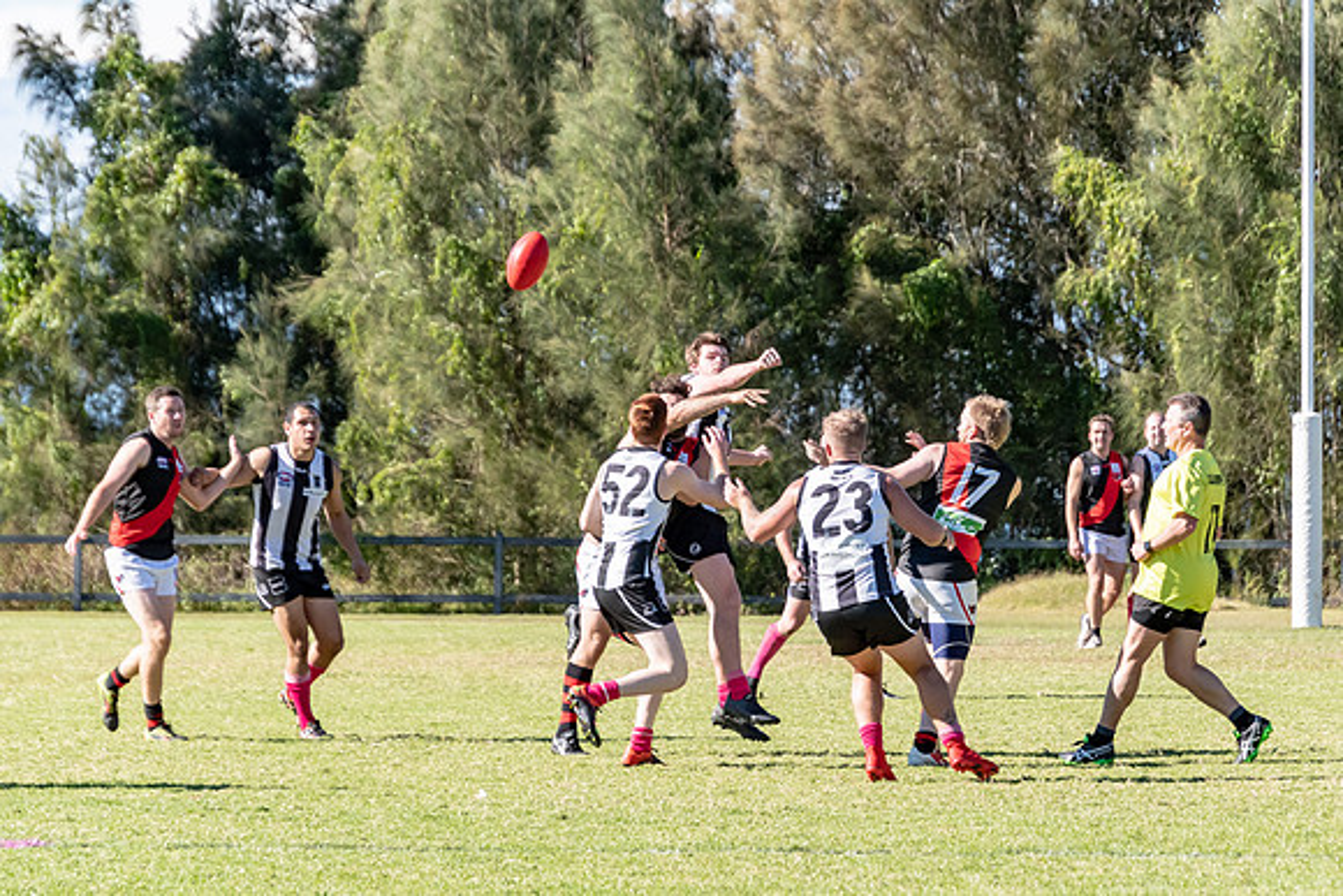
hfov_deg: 8.3
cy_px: 473
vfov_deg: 5.5
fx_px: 9249
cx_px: 709
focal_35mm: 248
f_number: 6.3
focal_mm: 155
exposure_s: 1/2500
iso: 800
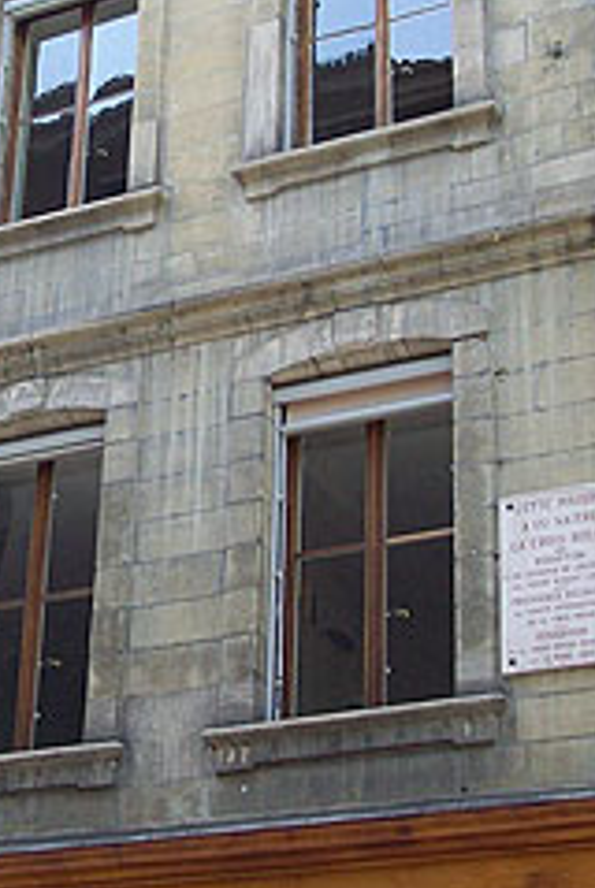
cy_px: 286
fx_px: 2175
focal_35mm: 88
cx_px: 37
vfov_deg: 23.0
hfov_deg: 15.4
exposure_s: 1/138
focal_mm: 7.6
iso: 80
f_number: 3
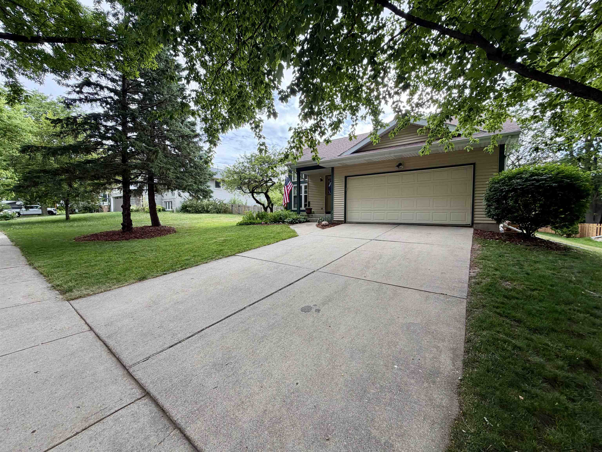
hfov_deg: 102.1
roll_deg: -0.6
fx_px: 243
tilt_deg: -3.0
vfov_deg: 85.7
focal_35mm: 14
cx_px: 301
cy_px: 226
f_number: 2.2
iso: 50
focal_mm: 2.22
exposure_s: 1/210
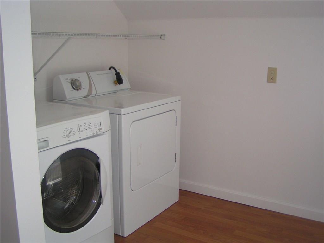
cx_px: 162
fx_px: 356
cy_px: 122
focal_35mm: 38
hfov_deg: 49.0
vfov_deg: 37.7
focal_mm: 5.8
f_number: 2.8
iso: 100
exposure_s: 1/40
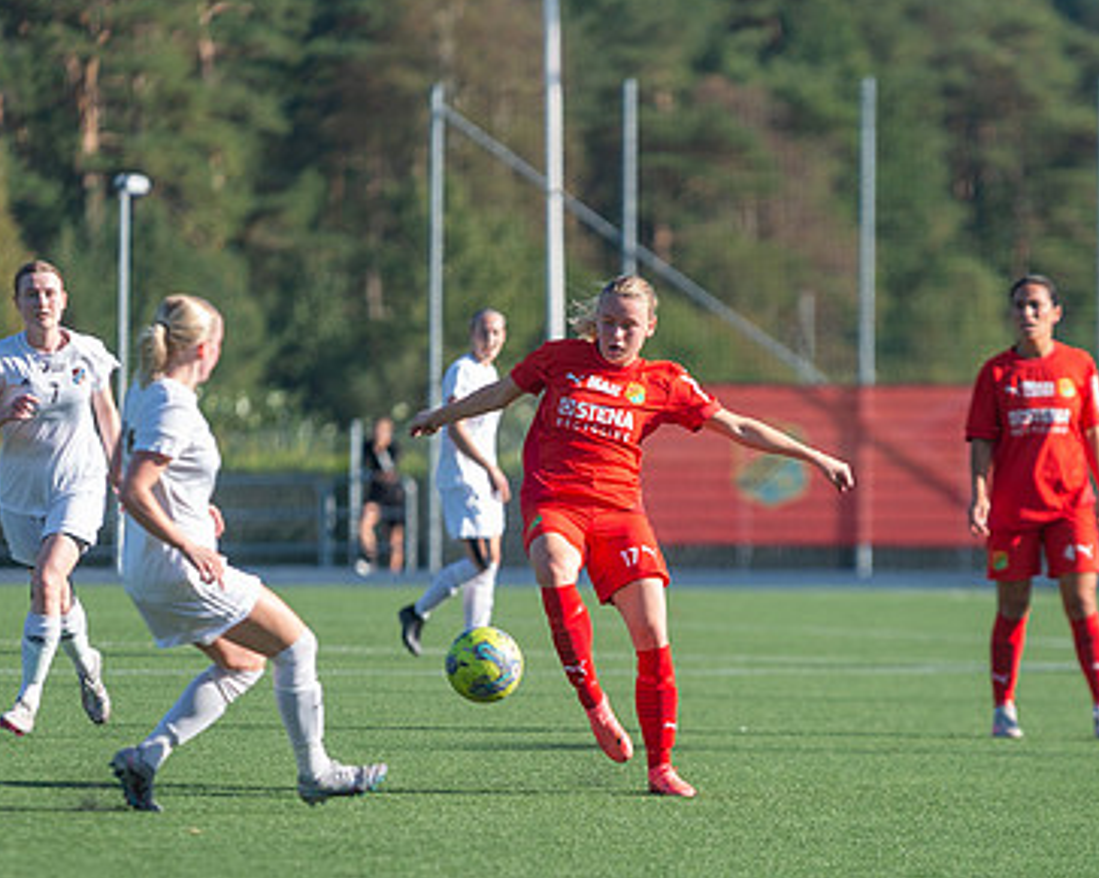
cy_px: 650
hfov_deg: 5.0
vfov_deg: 4.0
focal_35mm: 387
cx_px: 576
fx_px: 12581
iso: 320
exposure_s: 1/2000
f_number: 3.5
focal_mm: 200
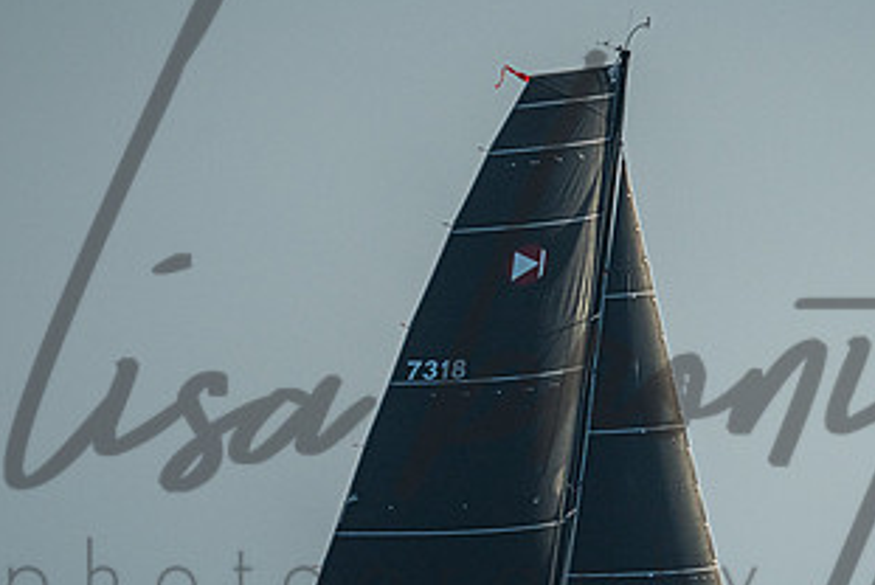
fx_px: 24960
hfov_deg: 2.0
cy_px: 542
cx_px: 616
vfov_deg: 1.3
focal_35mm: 1026
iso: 400
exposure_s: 1/5000
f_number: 5.6
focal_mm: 400
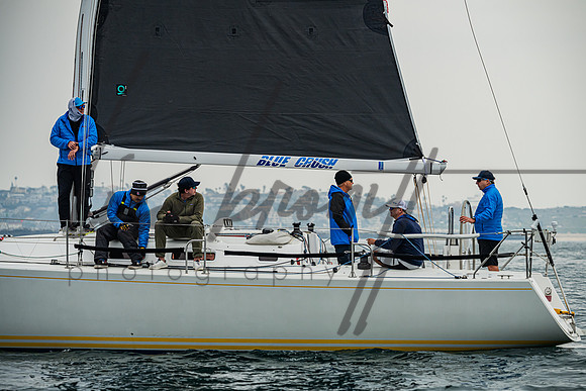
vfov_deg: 6.4
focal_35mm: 215
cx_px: 315
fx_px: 3501
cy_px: 194
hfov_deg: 9.6
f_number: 6.3
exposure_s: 1/2000
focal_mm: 200
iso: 400
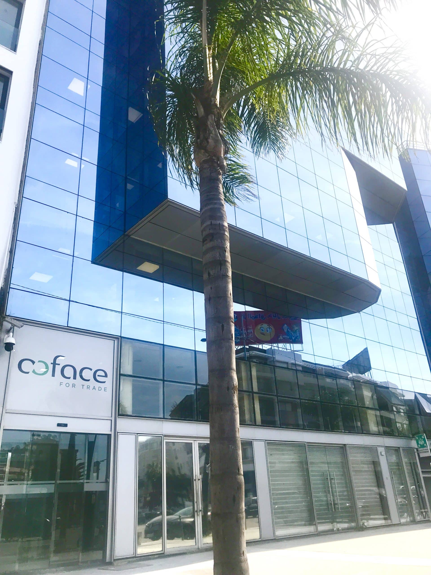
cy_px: 288
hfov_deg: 49.7
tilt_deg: +26.7
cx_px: 216
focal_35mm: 28
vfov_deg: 63.4
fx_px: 465
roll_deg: +3.6
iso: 20
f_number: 1.8
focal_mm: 3.99
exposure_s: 1/1916
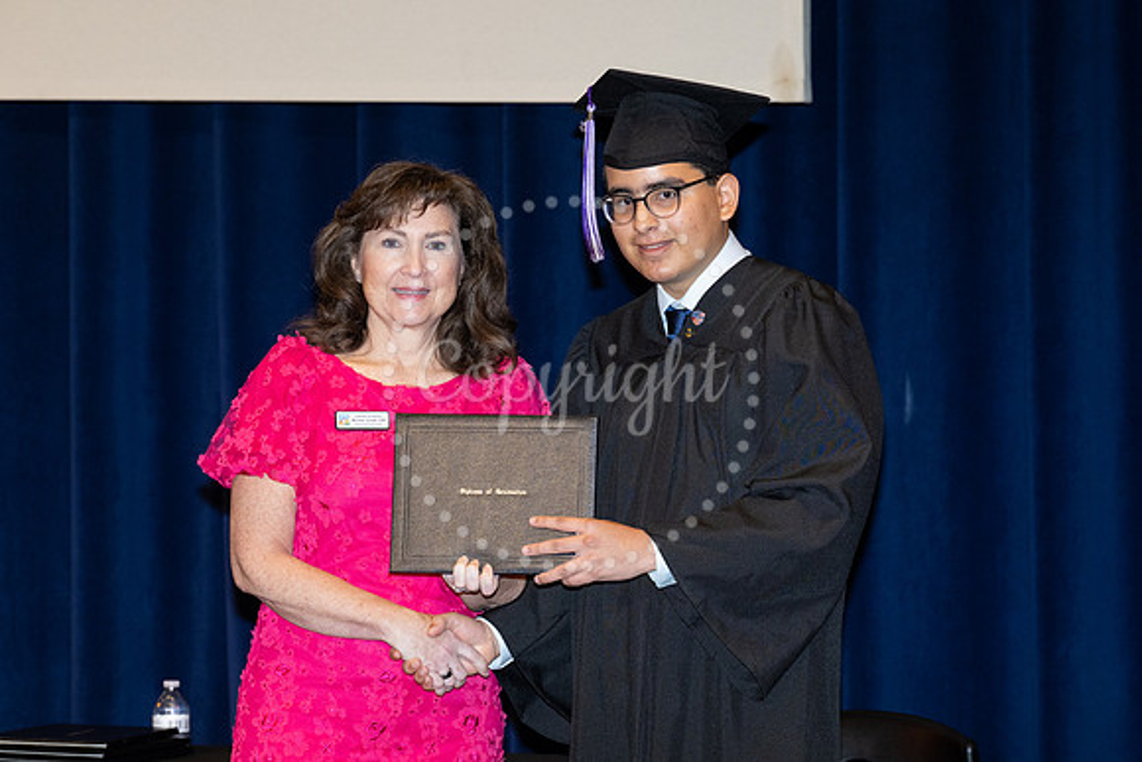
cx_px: 611
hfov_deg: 12.7
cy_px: 416
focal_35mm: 162
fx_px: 5131
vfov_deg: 8.5
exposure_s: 1/160
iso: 1600
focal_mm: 135
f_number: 5.6
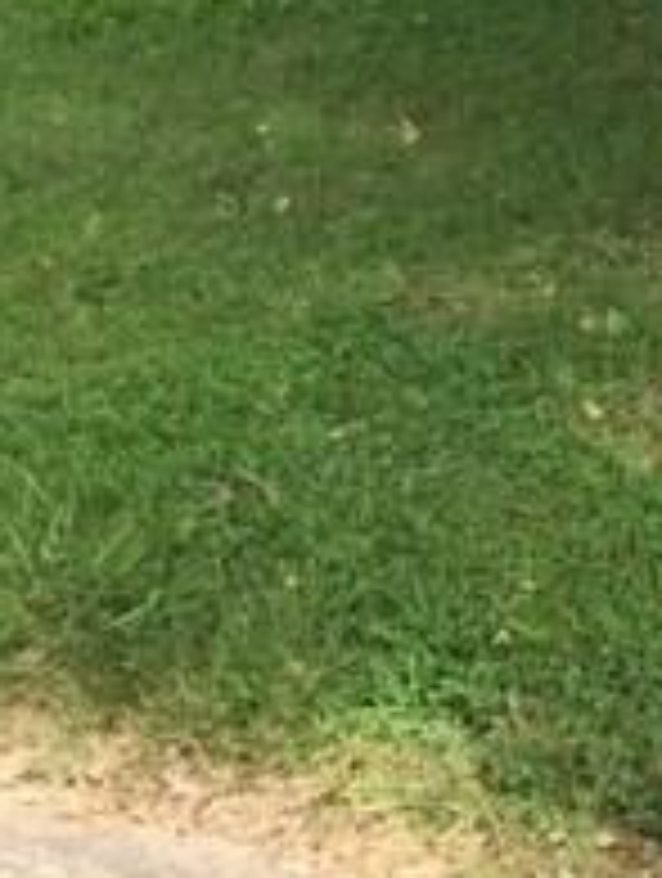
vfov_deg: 20.2
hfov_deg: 15.2
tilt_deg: -11.9
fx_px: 2414
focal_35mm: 95
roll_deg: -2.5
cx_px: 716
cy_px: 90
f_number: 2.2
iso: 25
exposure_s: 1/625
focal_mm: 4.15
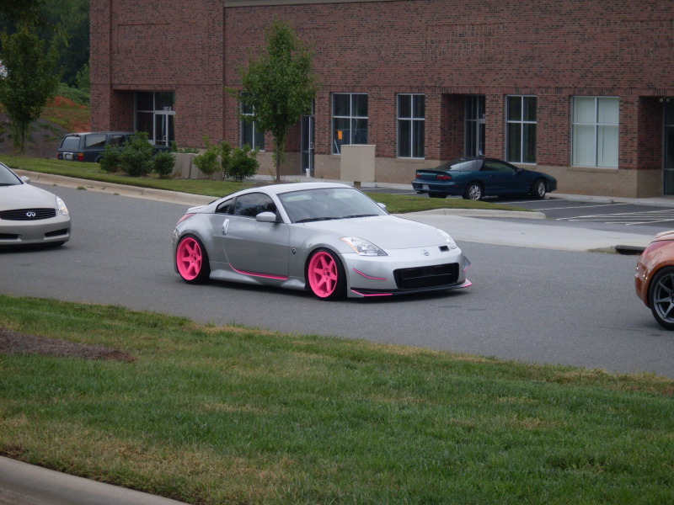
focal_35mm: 114
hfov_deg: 17.3
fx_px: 2220
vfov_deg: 13.0
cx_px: 337
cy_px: 252
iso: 80
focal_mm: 18.9
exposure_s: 1/350
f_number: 5.2
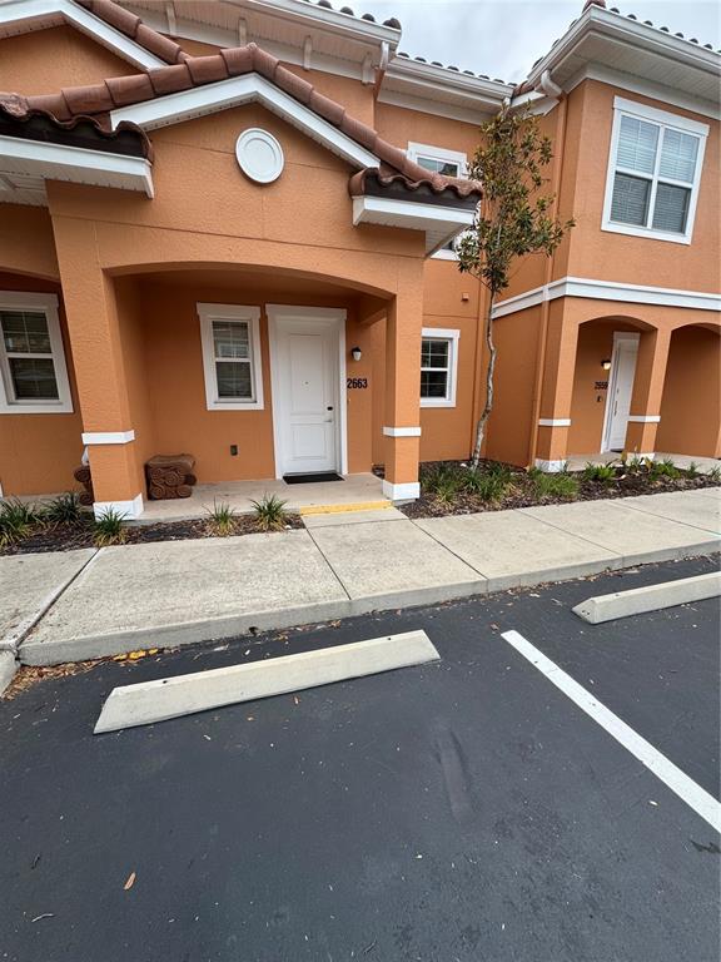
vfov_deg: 102.1
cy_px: 481
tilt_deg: -8.3
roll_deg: -1.0
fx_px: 389
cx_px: 360
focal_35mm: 14
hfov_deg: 85.7
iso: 40
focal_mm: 2.22
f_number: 2.2
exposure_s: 1/763
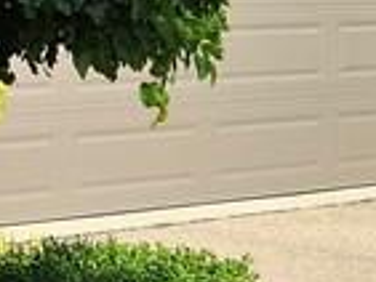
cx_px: -515
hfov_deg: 10.3
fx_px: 1816
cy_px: -45
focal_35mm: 167
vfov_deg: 8.8
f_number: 1.8
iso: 80
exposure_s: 1/10000
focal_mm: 5.4
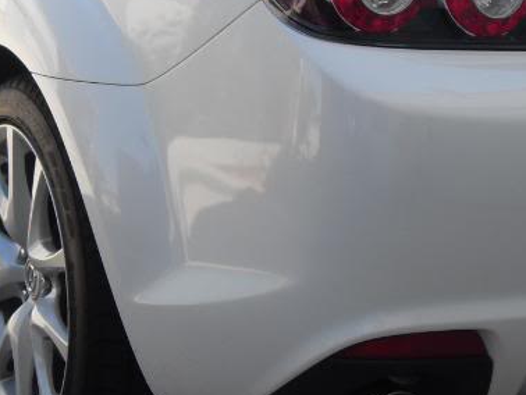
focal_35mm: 92
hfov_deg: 21.2
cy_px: 92
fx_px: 1399
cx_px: 366
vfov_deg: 16.0
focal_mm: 6.3
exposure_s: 1/90
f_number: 7
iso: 80
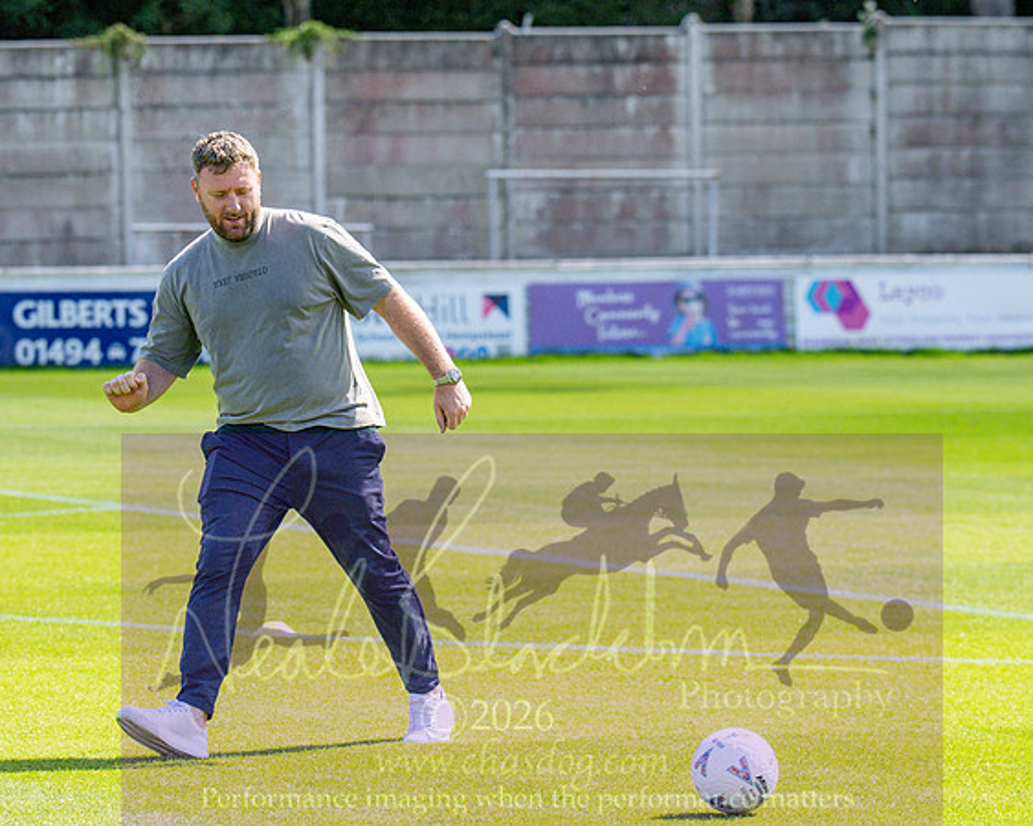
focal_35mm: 263
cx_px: 430
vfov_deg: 5.9
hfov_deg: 7.4
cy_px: 377
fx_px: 8035
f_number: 4
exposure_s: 1/2500
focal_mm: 135
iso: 400
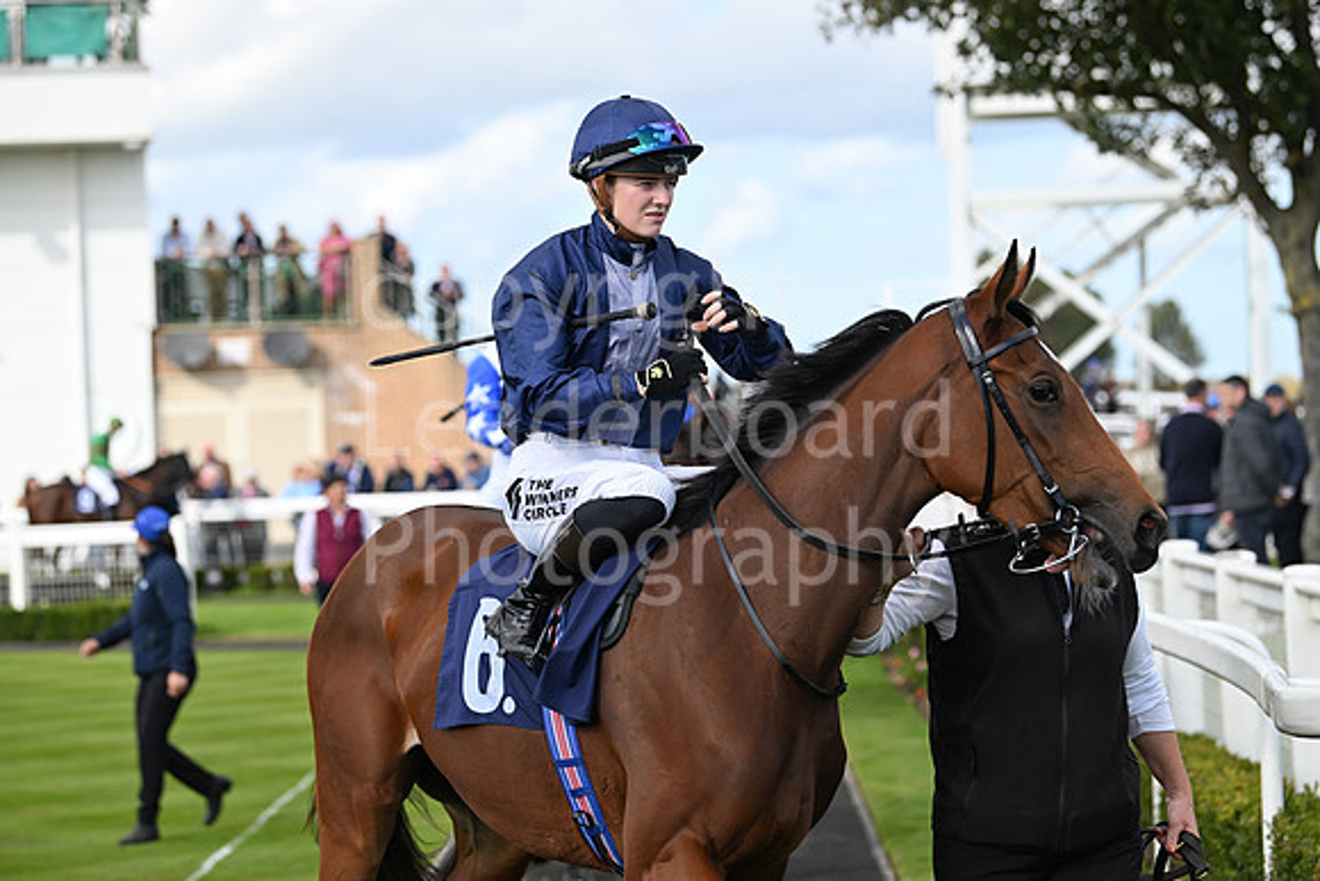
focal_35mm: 110
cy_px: 440
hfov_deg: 18.6
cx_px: 660
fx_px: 4034
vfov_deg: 12.5
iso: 500
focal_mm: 110
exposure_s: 1/2500
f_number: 4
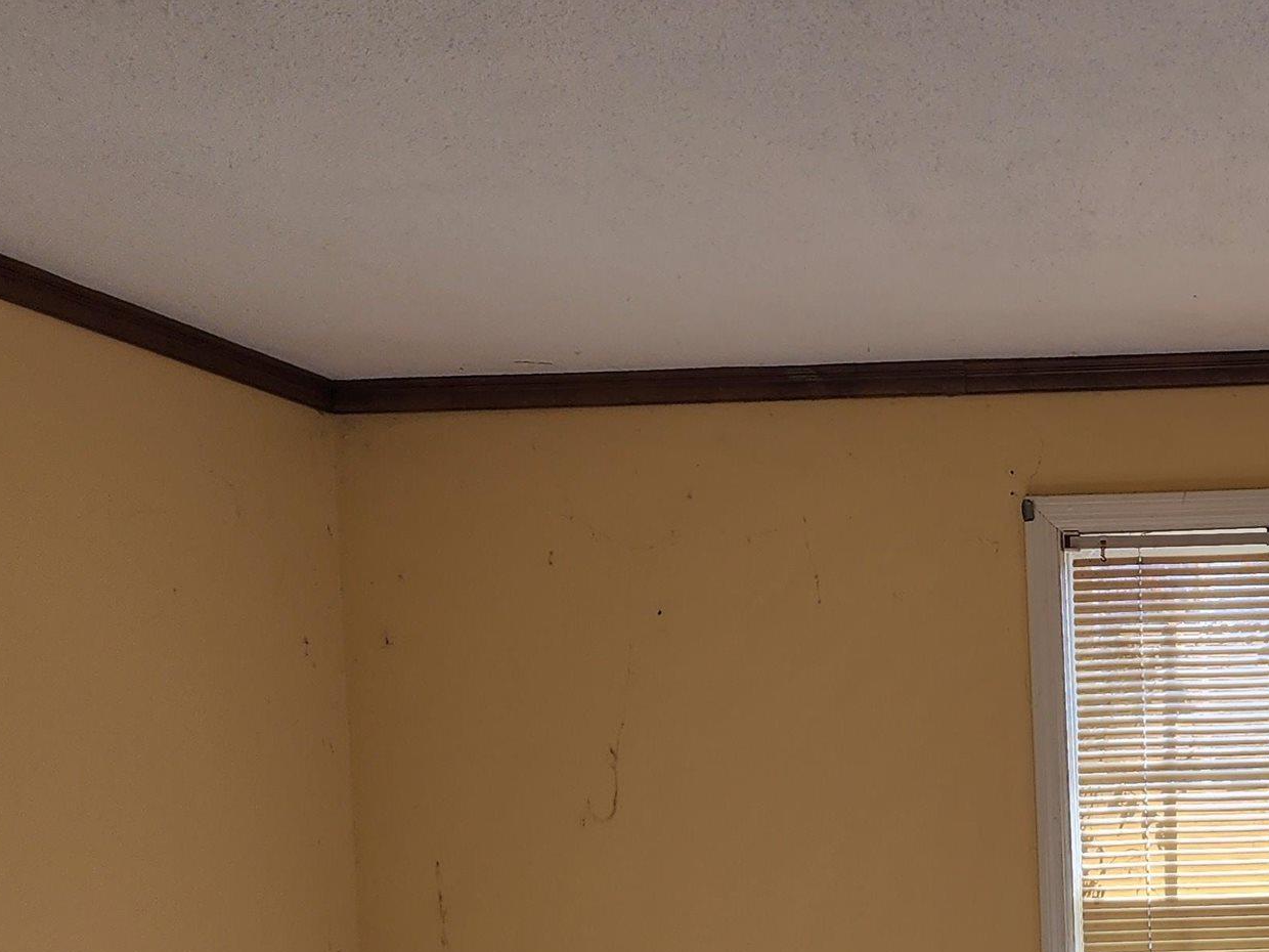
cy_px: 933
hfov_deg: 30.6
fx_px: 2090
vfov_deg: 24.6
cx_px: 1361
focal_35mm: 57
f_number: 1.8
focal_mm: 6.4
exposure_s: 1/180
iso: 50
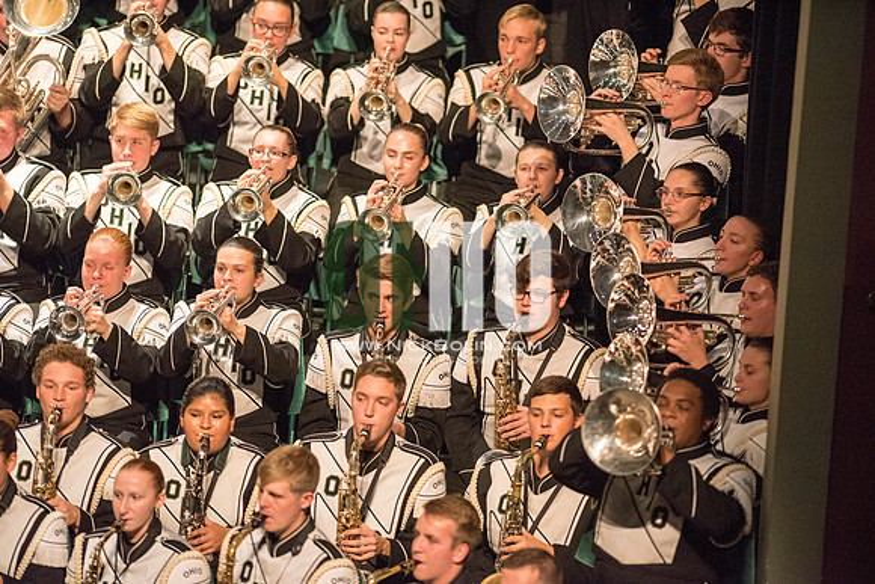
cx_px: 438
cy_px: 292
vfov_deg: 4.6
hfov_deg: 6.9
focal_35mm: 300
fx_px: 7293
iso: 4000
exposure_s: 1/500
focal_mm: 300
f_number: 2.8
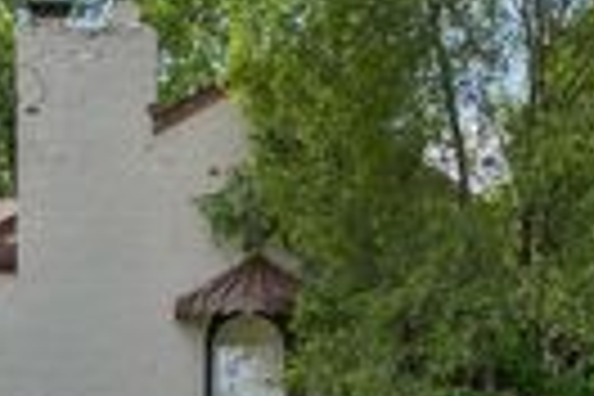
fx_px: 940
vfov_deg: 21.8
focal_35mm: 57
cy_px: 493
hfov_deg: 34.1
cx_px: 130
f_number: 8
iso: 100
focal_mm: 10
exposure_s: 1/200
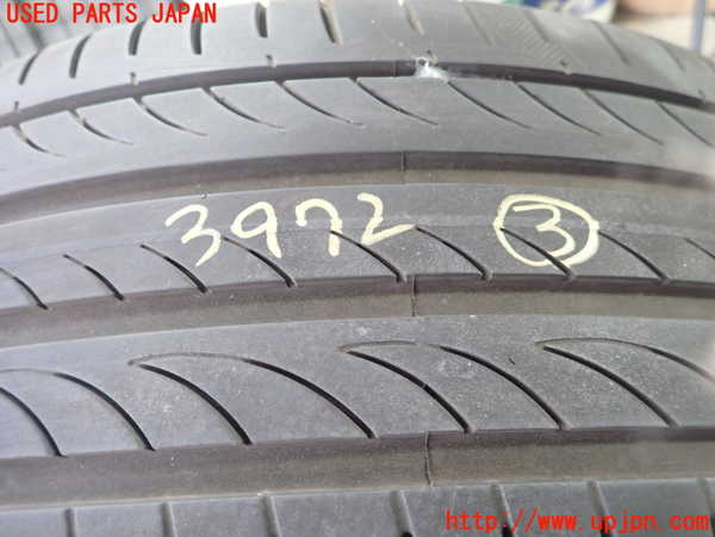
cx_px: 358
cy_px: 268
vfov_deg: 54.9
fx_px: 516
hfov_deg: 69.4
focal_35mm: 25
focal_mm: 4.5
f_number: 2
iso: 250
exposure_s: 1/30
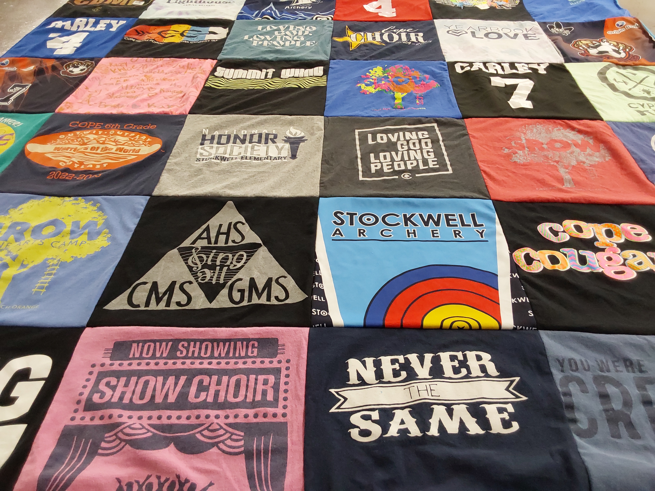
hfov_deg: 63.4
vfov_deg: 49.7
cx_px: 328
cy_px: 246
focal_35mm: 28
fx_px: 530
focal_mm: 2.91
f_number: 1.9
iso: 160
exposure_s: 1/60
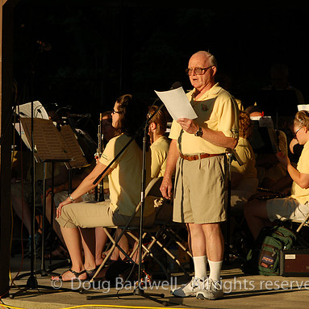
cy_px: 155
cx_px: 189
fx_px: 1990
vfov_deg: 8.9
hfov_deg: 8.9
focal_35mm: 197
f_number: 5
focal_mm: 102
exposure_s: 1/400
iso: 200
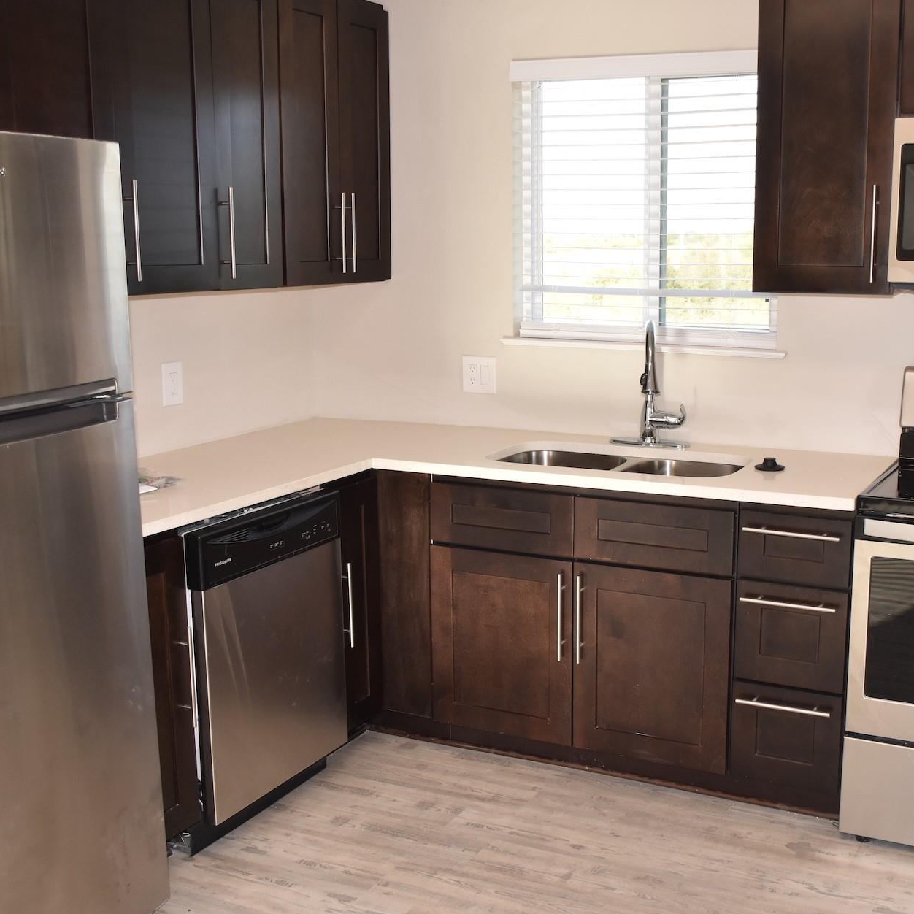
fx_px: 1285
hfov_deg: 39.0
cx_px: 539
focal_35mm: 43
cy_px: 466
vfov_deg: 39.2
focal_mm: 22
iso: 400
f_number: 5.6
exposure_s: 1/125
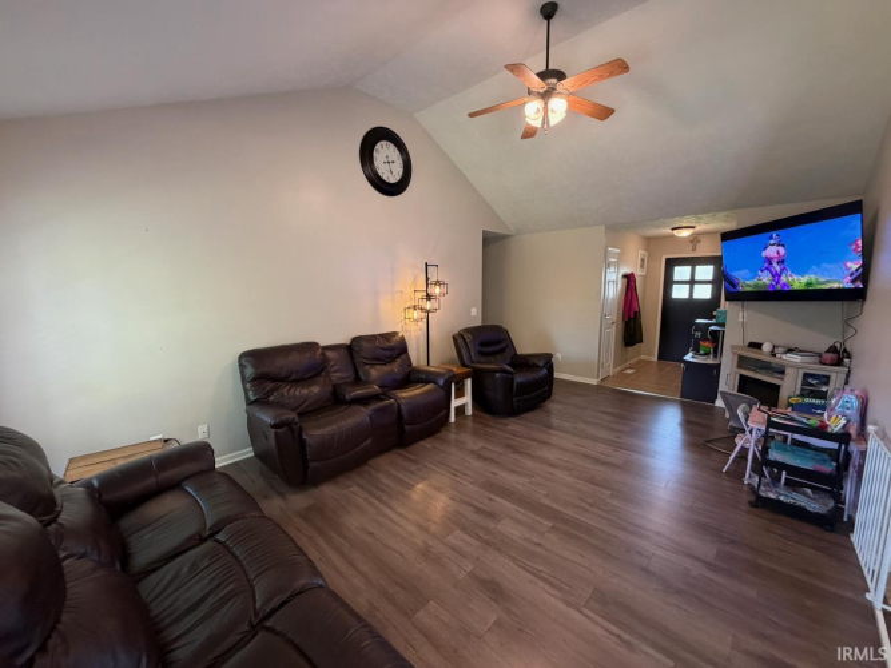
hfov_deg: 102.1
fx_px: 360
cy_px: 334
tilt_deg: -8.0
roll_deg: +0.7
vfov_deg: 85.7
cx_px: 446
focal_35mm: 14
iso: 400
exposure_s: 1/60
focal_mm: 2.22
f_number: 2.2
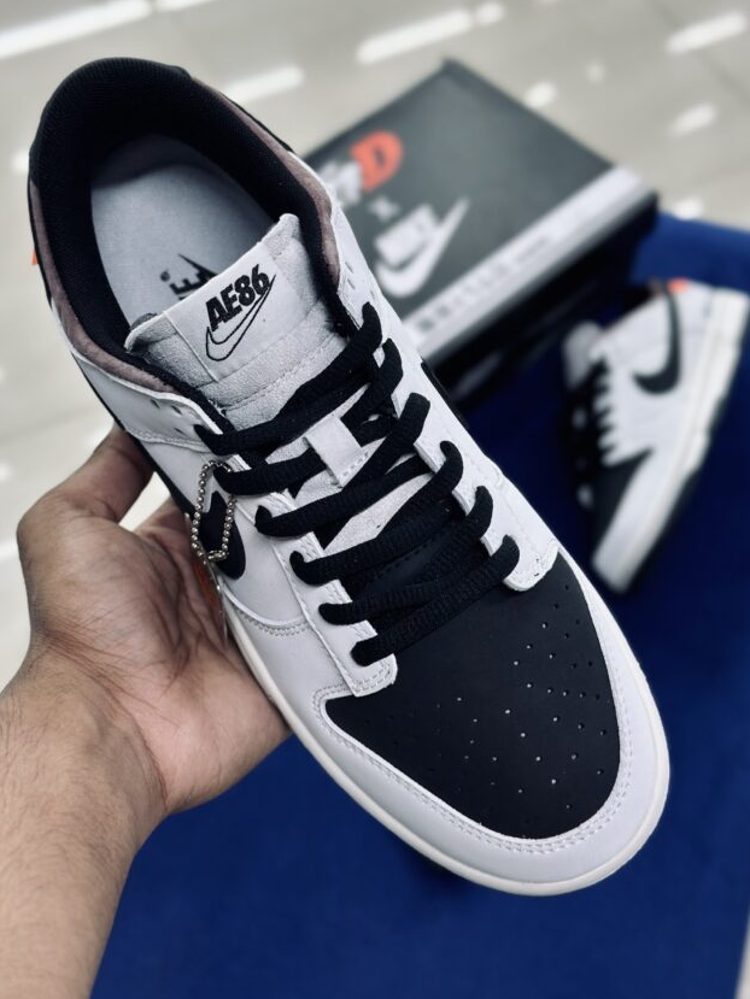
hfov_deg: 27.0
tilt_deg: -52.8
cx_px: 362
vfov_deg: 35.5
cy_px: 460
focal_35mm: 54
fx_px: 1560
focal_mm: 6.86
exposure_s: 1/100
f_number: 1.78
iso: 80
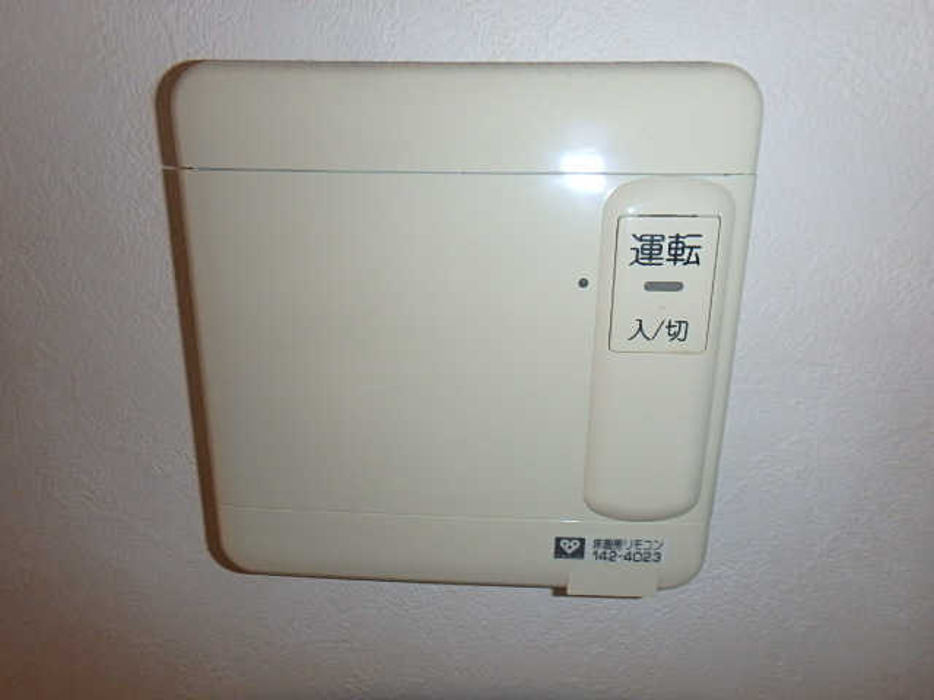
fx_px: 567
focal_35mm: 21
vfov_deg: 63.4
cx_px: 467
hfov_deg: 79.0
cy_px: 350
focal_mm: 3.7
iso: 200
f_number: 6
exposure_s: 1/30
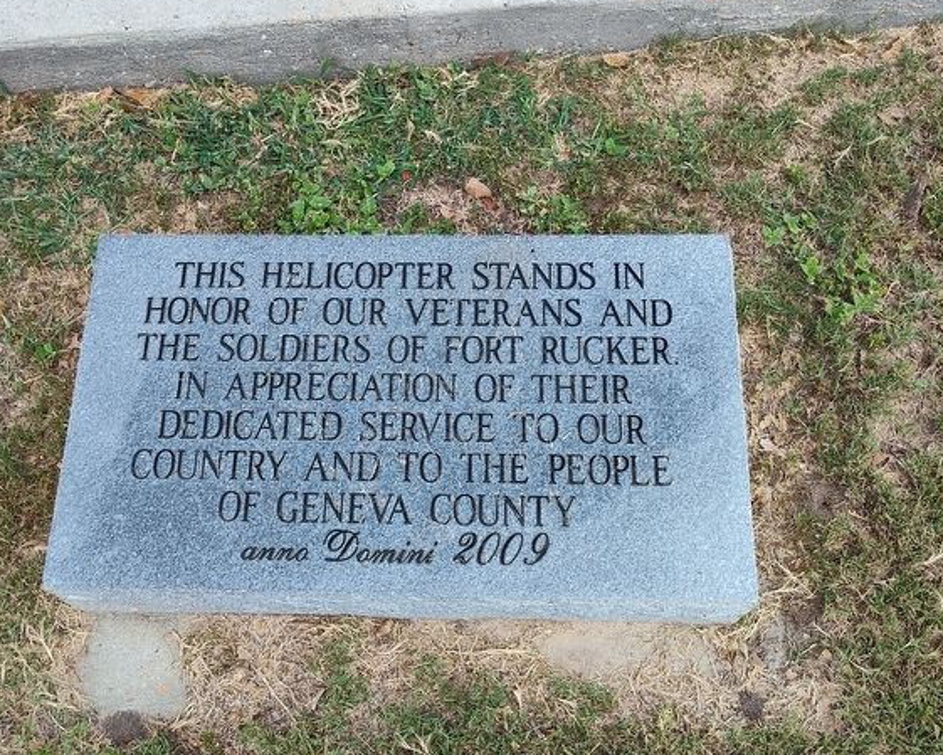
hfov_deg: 55.6
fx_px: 893
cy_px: 400
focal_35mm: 32
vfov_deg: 45.8
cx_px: 447
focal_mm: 5.56
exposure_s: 1/301
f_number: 1.8
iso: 100
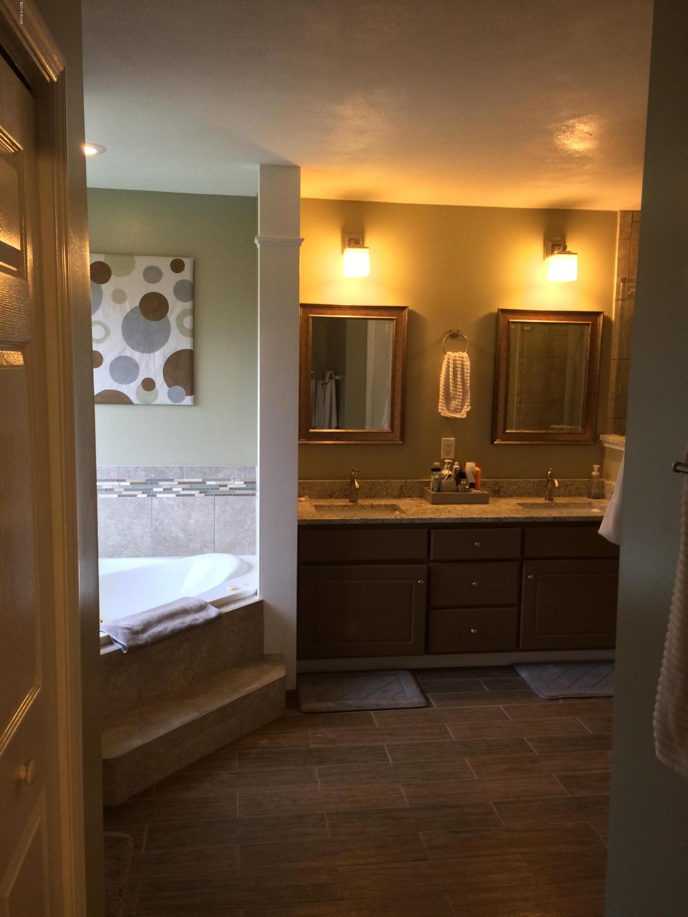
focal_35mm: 29
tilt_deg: -6.4
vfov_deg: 61.7
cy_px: 458
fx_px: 769
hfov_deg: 48.2
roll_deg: -1.2
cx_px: 344
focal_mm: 4.15
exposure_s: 1/30
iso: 160
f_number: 2.2
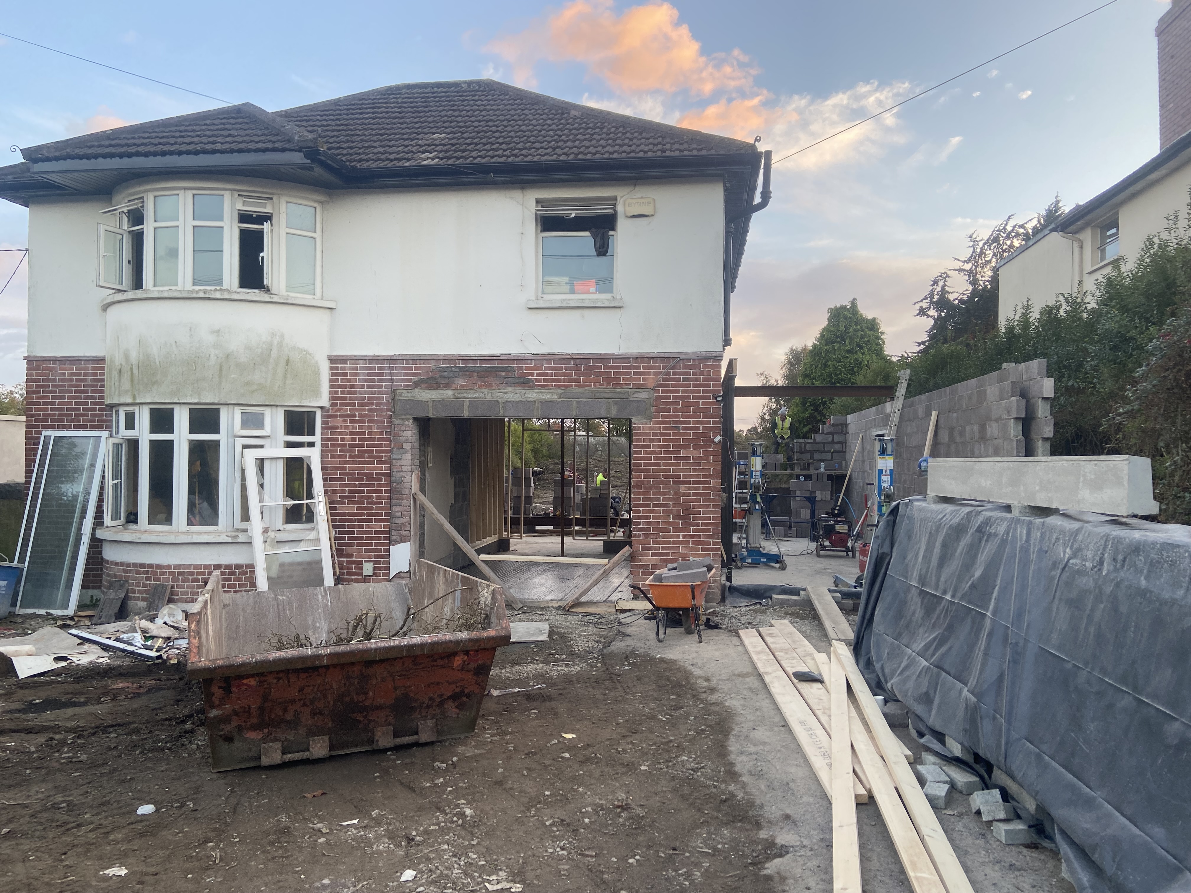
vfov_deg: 53.1
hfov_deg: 67.3
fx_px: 895
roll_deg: -0.8
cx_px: 596
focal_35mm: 26
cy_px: 446
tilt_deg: -0.6
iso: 50
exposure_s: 1/122
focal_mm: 4.25
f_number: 1.8
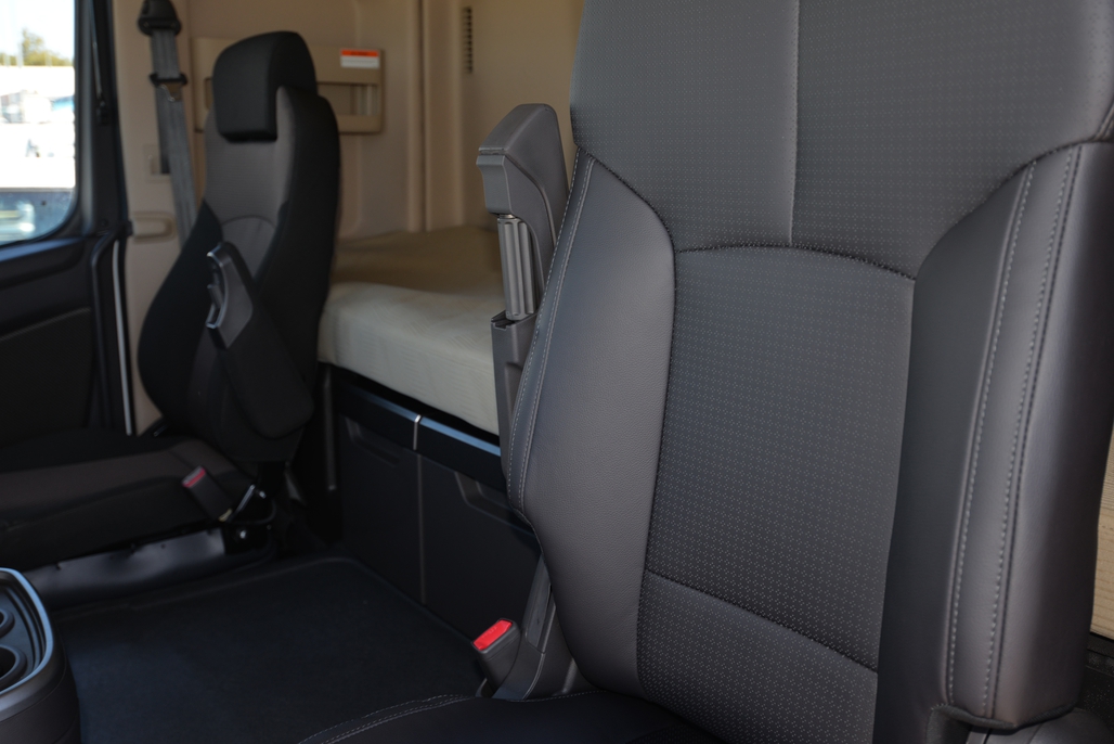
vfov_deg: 37.9
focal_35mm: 35
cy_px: 372
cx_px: 557
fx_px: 1083
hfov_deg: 54.4
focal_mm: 35
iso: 200
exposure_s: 1/200
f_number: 4.5
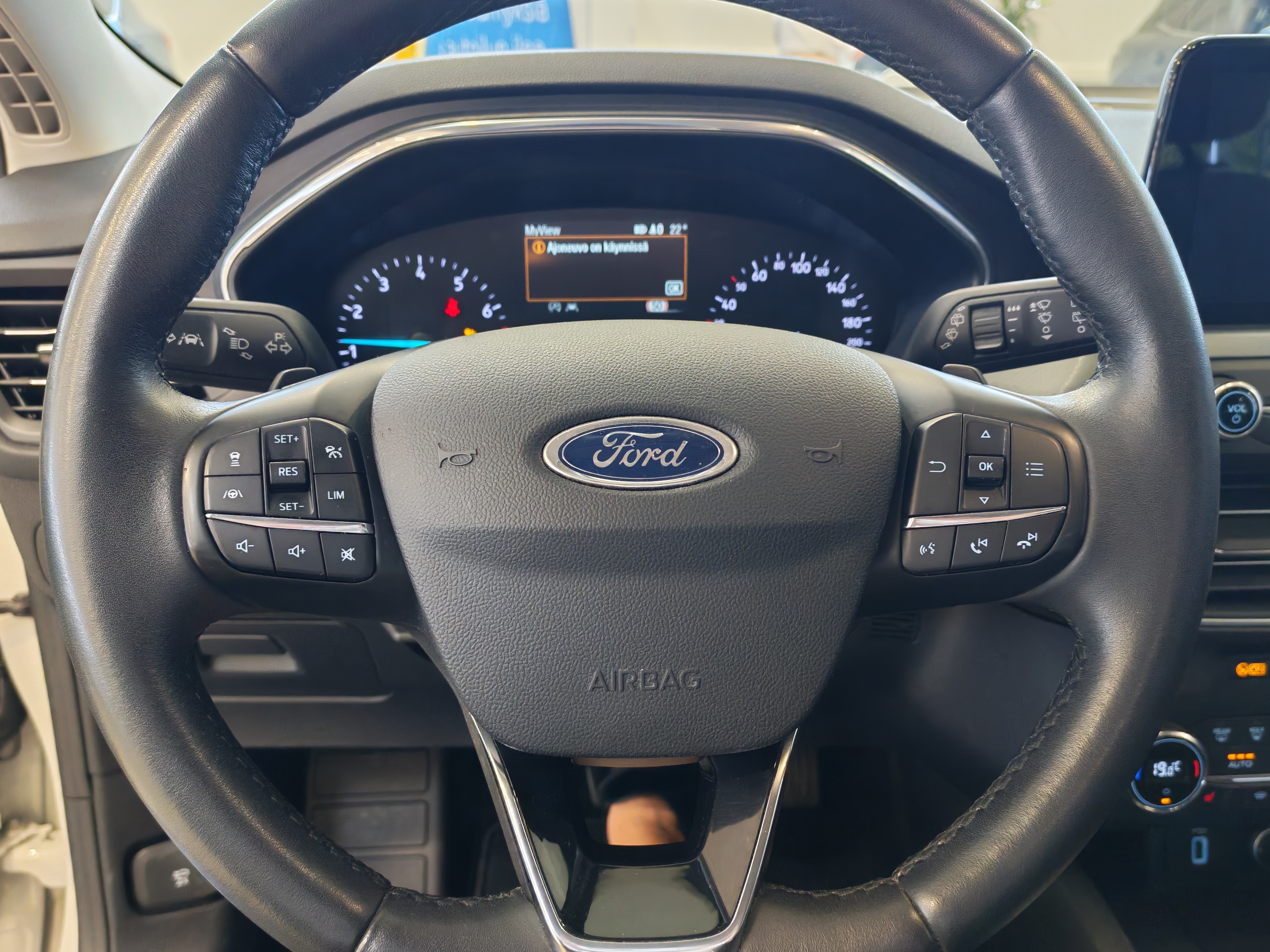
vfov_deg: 45.4
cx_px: 635
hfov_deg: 58.4
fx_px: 1137
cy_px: 476
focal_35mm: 31
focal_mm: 6.12
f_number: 1.9
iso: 800
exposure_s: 1/100
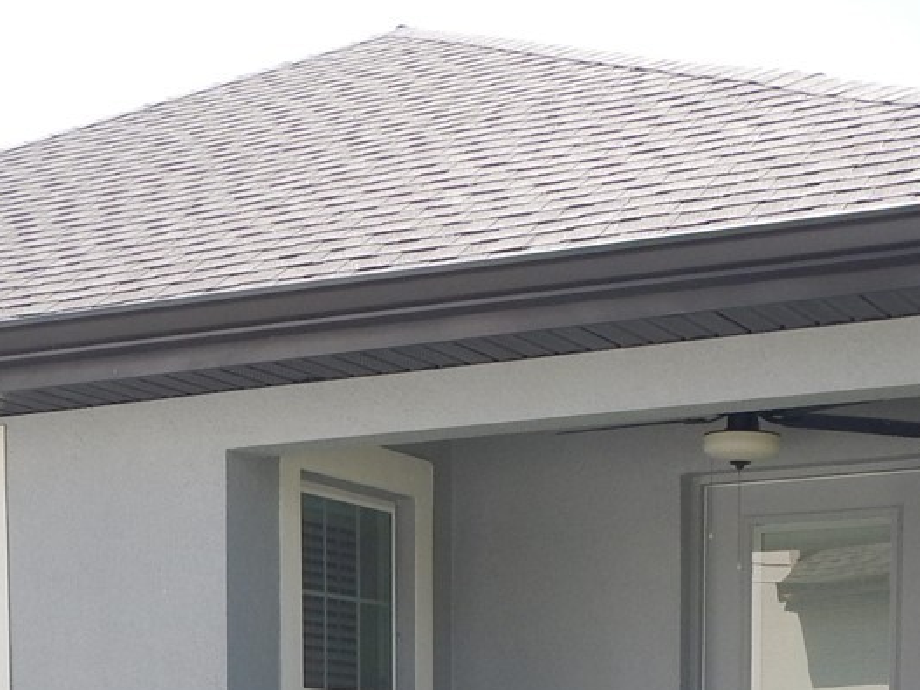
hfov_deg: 22.8
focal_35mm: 85
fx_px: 2259
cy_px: 1008
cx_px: 220
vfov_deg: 16.0
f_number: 3.9
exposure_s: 1/400
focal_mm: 5
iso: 125
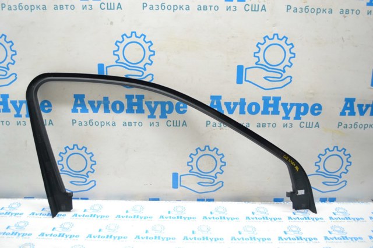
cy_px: 124
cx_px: 186
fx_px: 342
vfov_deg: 39.9
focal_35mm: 33
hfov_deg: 57.2
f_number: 3.8
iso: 1600
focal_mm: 22
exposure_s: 1/250
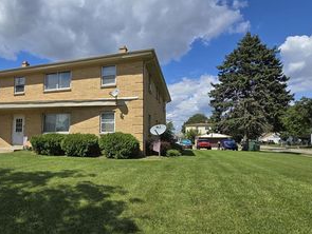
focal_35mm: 22
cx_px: 92
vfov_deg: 61.1
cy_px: 129
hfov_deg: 72.8
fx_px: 199
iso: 50
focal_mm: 2.2
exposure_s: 1/3109
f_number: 2.2
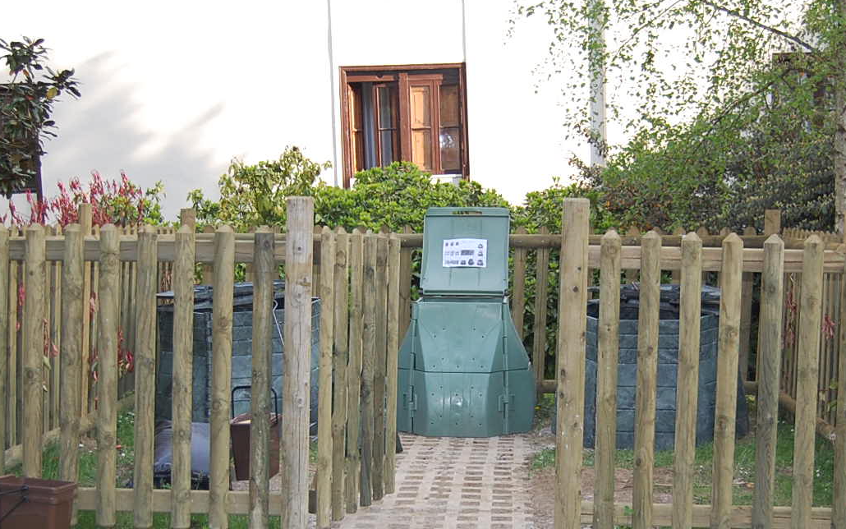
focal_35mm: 58
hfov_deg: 35.1
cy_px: 348
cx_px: 449
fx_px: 1337
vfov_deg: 22.3
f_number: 4
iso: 400
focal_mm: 26
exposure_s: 1/500
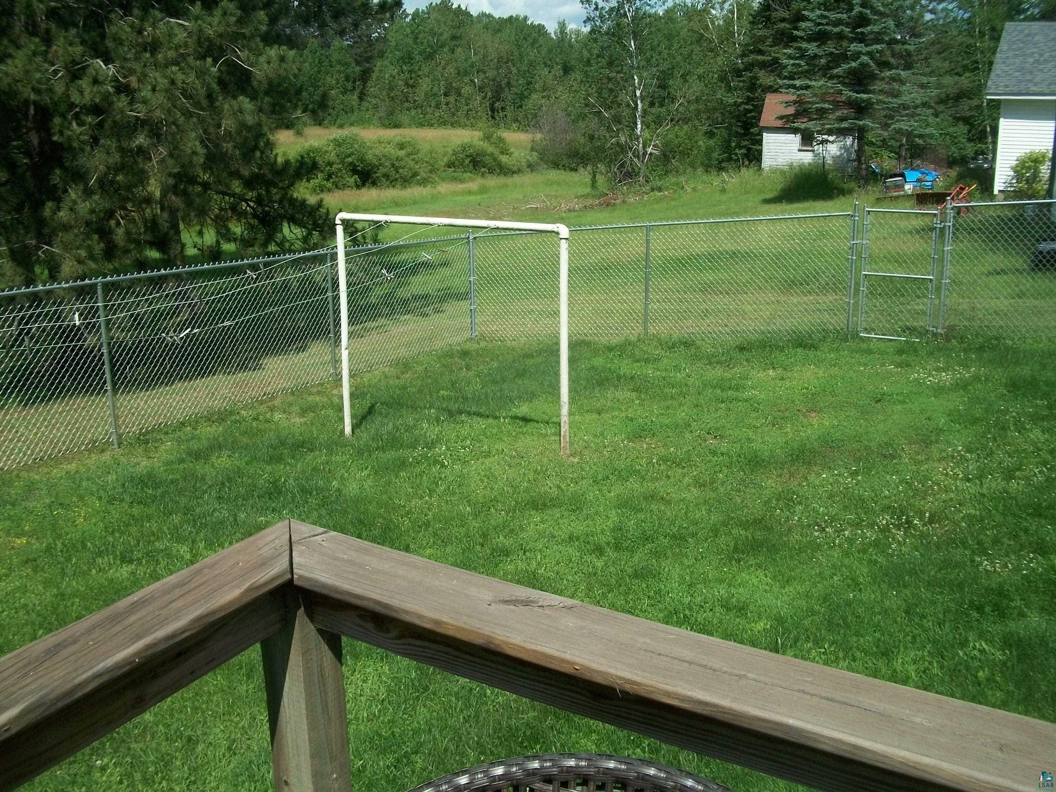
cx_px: 528
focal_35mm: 32
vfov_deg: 44.2
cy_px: 396
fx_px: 976
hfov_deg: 56.8
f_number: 5.5
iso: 80
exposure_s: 1/400
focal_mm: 5.7
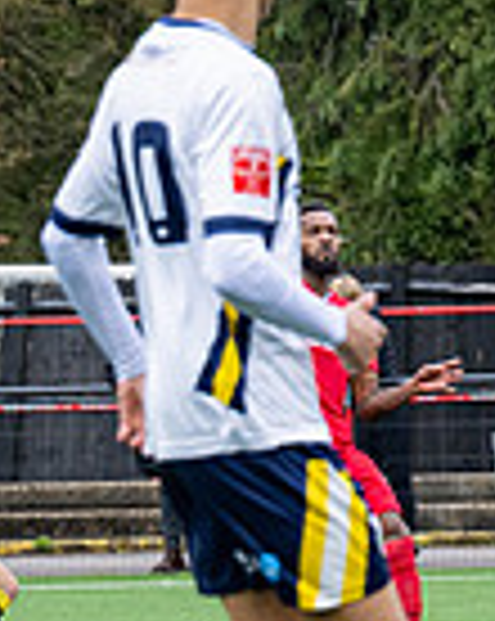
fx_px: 10425
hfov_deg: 2.7
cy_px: 253
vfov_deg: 3.4
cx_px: 1311
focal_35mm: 568
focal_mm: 103
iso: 500
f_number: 4
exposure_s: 1/2000
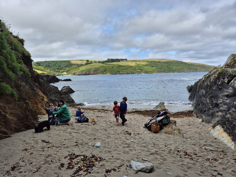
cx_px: 118
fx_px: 157
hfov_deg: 73.9
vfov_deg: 58.9
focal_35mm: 23
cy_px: 88
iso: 25
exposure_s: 1/1472
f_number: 1.8
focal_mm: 5.4
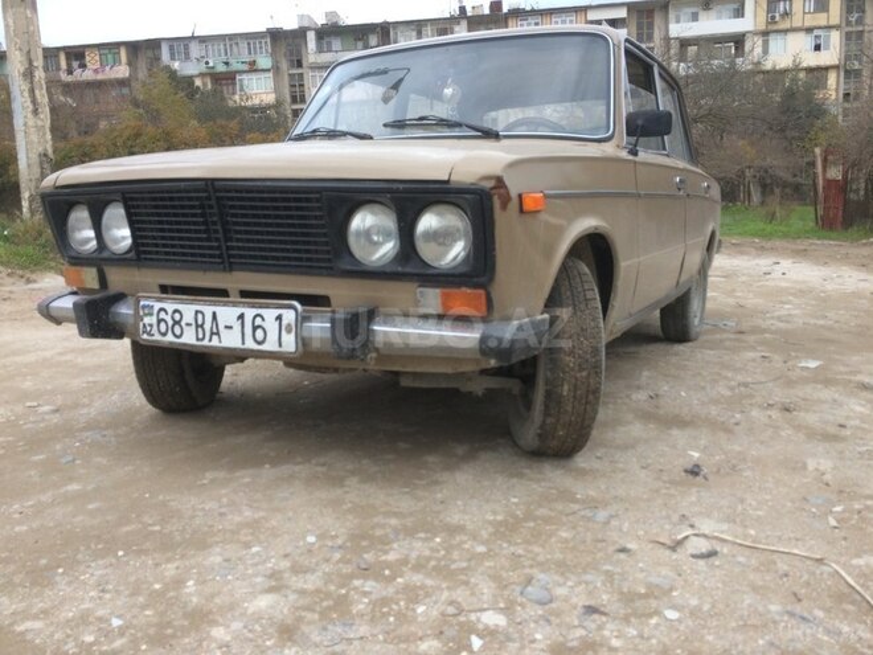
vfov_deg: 48.2
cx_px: 436
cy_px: 328
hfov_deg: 61.7
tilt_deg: -10.8
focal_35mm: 29
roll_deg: +4.3
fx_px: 731
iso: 64
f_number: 2.2
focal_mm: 4.15
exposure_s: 1/100
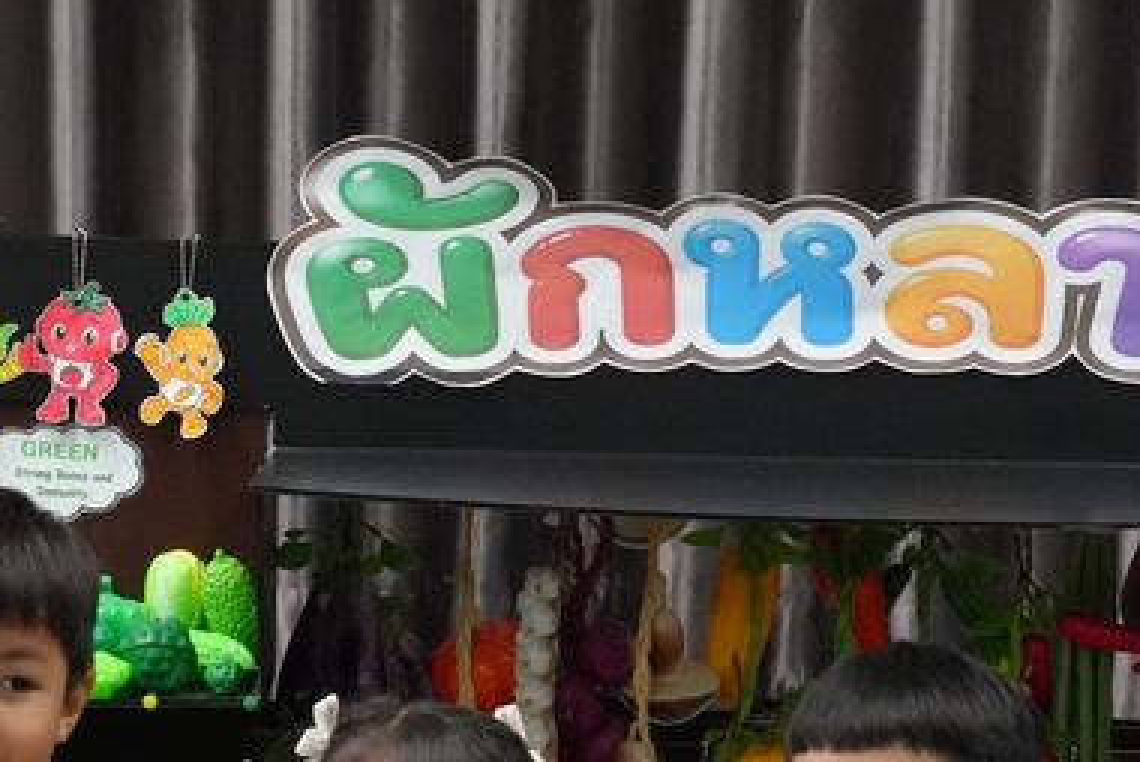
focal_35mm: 276
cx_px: 420
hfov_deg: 7.5
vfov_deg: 5.0
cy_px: 874
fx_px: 8746
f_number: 5.6
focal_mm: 70
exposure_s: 1/160
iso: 5000
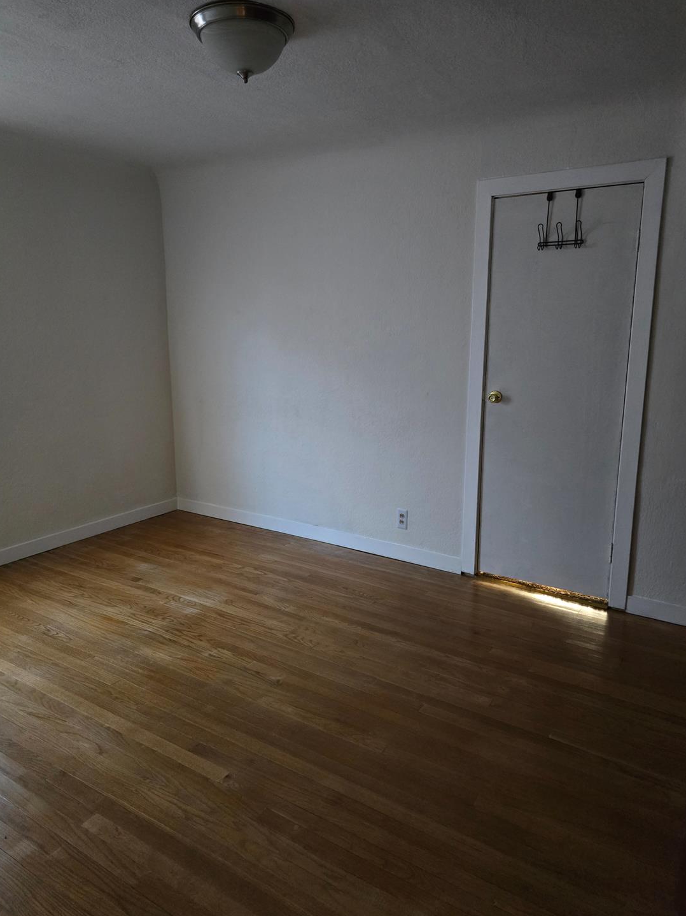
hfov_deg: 56.8
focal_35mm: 24
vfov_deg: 71.6
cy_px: 461
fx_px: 634
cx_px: 340
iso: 1600
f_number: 1.7
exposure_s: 1/60
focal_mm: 6.3
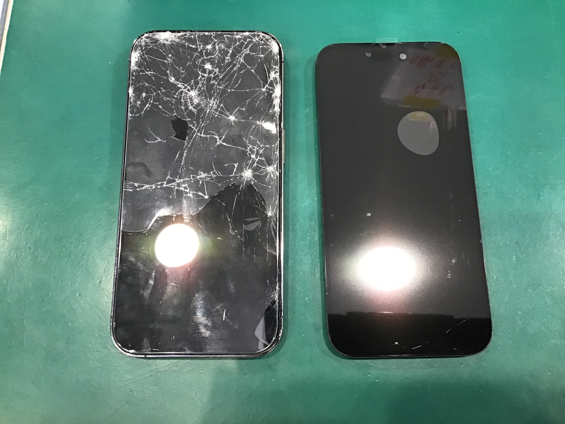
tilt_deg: -76.8
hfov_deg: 58.4
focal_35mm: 31
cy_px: 212
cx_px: 282
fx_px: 506
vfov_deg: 45.4
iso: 160
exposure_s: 1/30
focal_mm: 3.3
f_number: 2.4
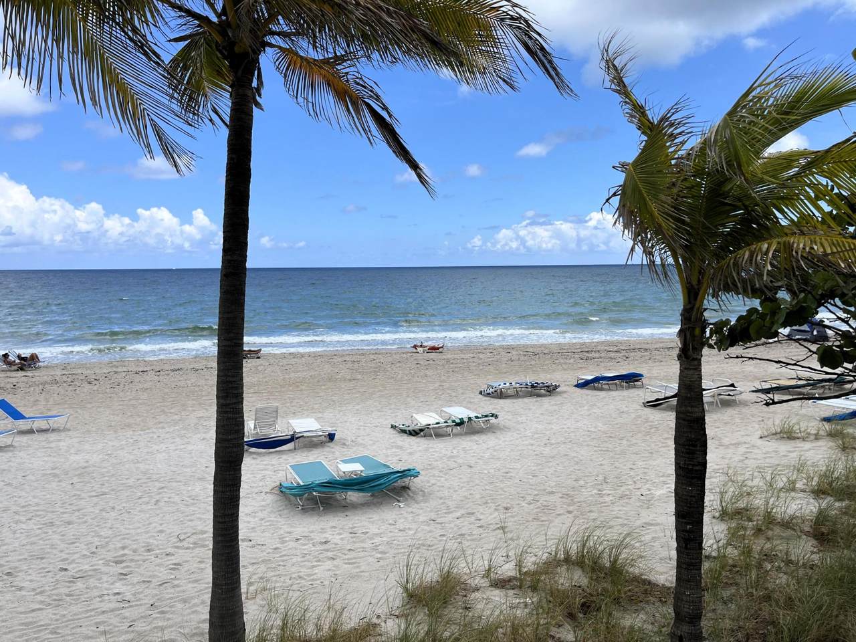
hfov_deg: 67.3
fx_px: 643
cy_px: 321
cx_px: 428
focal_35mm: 26
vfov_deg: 53.1
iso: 50
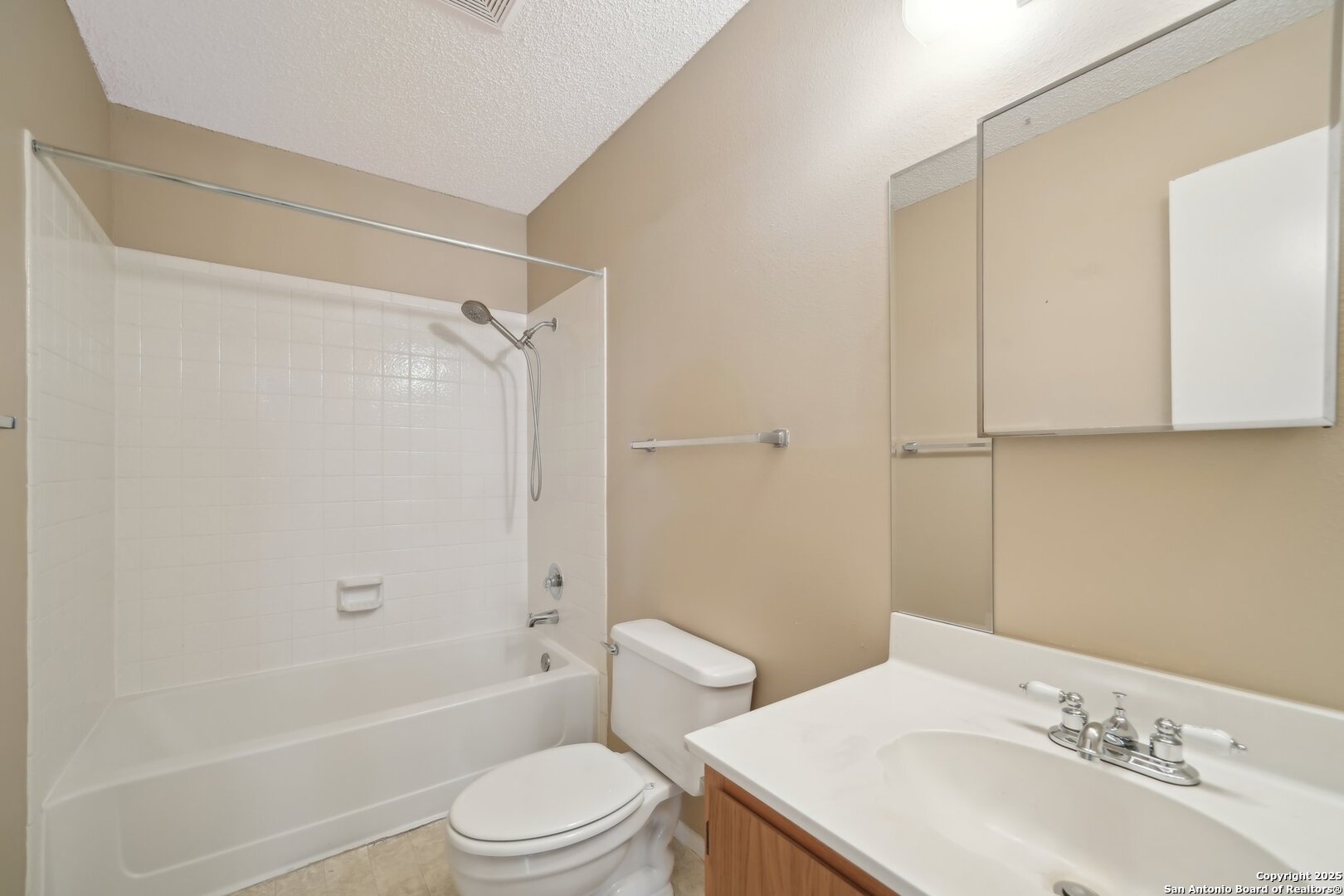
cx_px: 672
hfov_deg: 104.3
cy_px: 448
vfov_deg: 81.2
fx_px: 523
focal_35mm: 14
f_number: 8
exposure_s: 1/8
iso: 500
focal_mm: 14
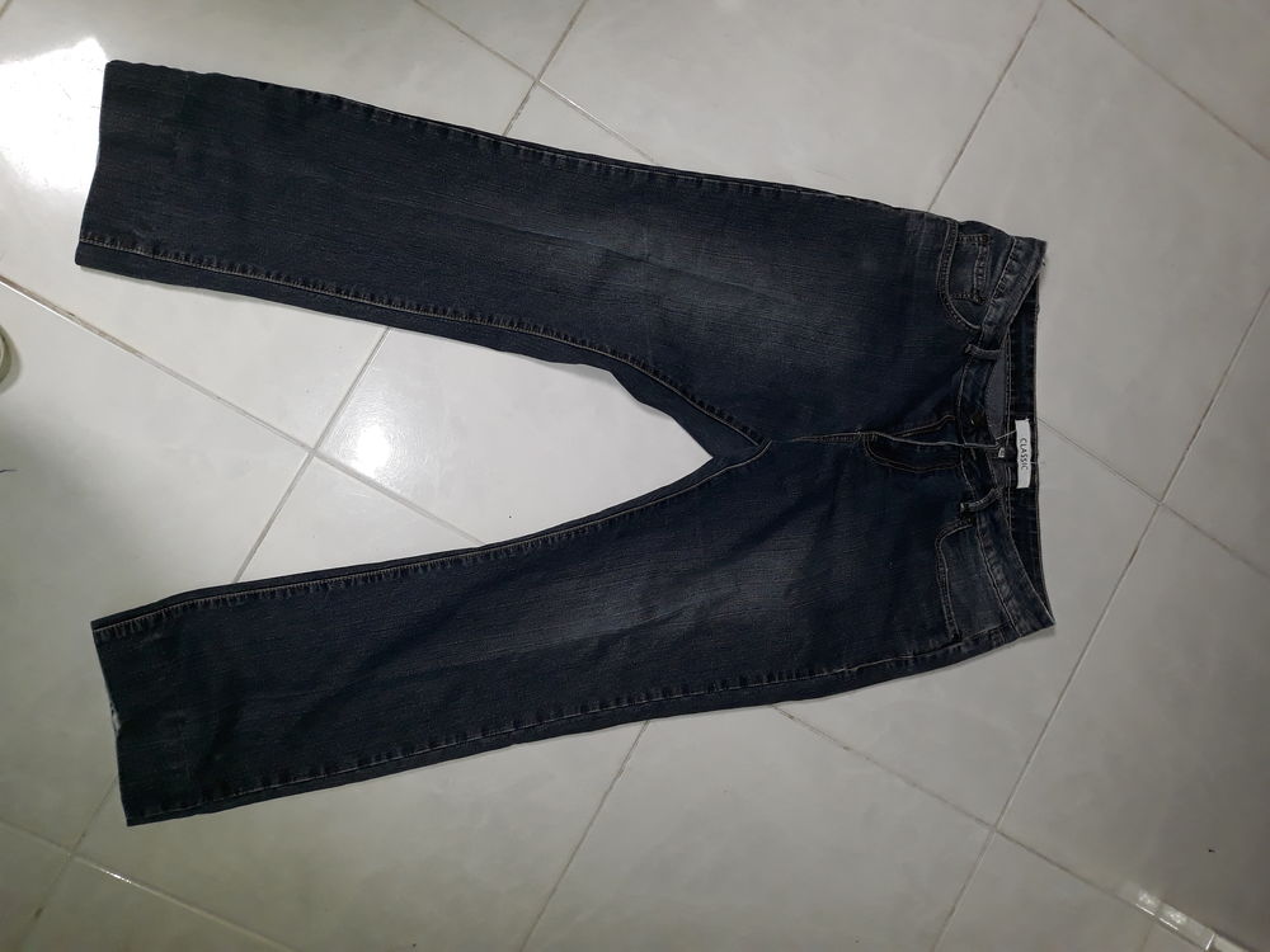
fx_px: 991
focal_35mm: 27
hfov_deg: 65.3
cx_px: 635
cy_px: 476
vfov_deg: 51.4
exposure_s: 1/50
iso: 125
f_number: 1.7
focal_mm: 3.71
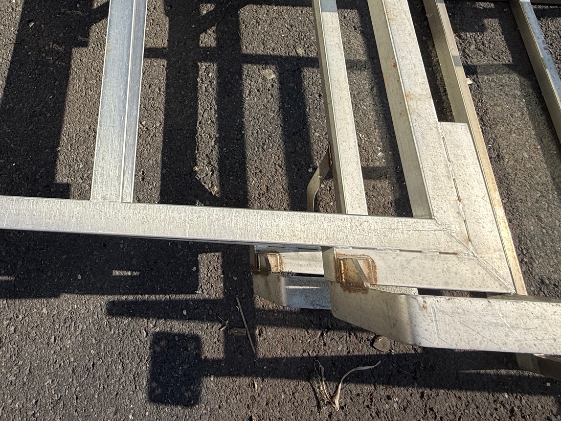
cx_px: 146
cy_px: 76
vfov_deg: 51.0
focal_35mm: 25
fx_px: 405
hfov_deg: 65.5
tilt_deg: -66.8
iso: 64
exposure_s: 1/1901
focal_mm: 2.22
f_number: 2.2
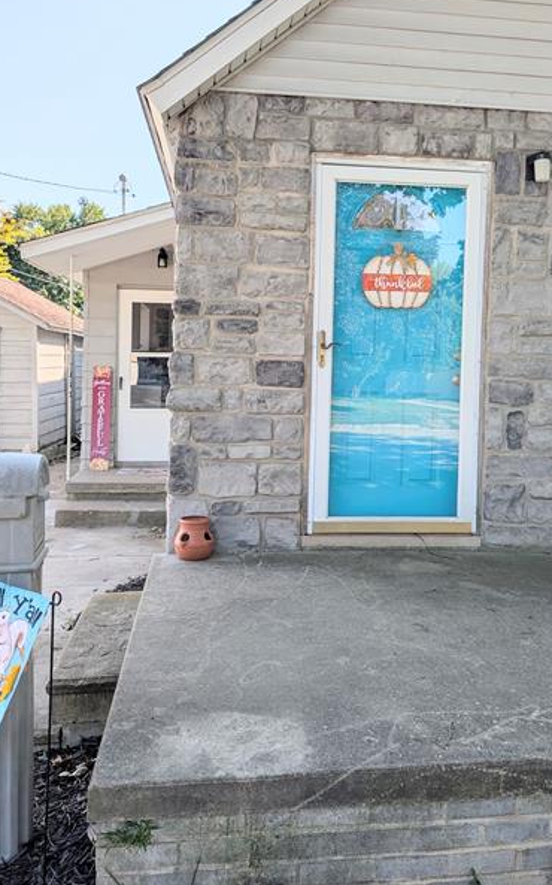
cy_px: 385
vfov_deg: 58.0
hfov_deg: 38.1
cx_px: 330
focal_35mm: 33
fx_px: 795
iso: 18
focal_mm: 6.9
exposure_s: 1/767
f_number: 1.68
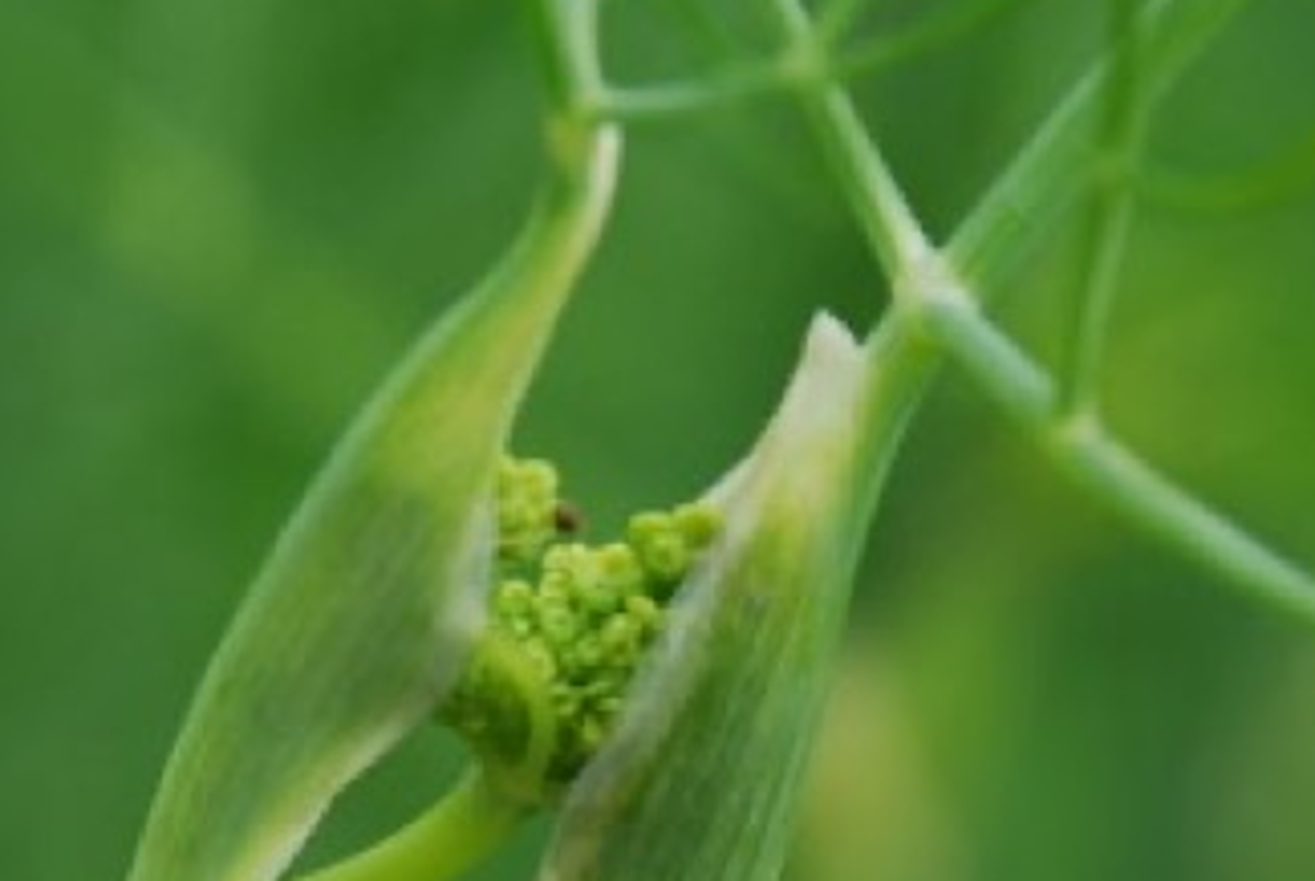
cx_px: 670
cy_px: 585
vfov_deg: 3.2
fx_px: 15998
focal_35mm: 437
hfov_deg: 4.7
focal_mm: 105
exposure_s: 1/125
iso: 140
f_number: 8
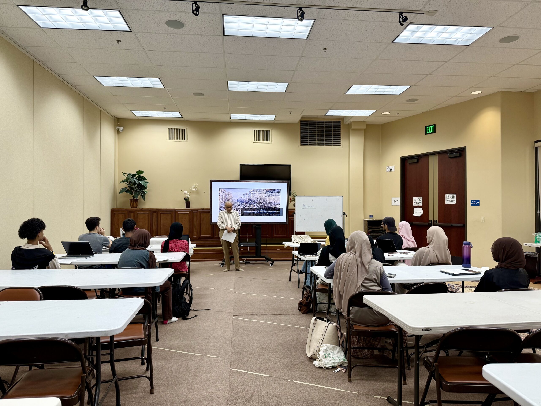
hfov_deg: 71.6
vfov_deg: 56.8
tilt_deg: +0.8
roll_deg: +0.4
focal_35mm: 24
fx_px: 375
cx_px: 270
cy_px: 203
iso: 125
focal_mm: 6.76
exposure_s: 1/120
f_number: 1.78
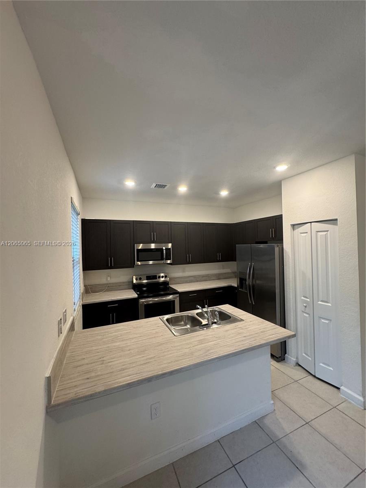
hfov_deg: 85.7
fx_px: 197
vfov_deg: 102.1
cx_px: 183
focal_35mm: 14
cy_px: 244
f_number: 2.2
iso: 160
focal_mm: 2.22
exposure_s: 1/60
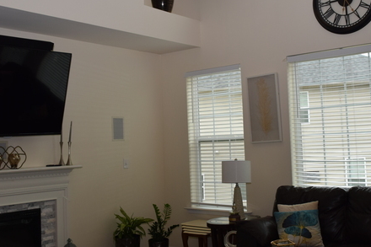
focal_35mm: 46
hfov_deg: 42.7
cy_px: 105
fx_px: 474
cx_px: 204
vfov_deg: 29.2
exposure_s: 1/200
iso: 180
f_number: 5
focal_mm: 18
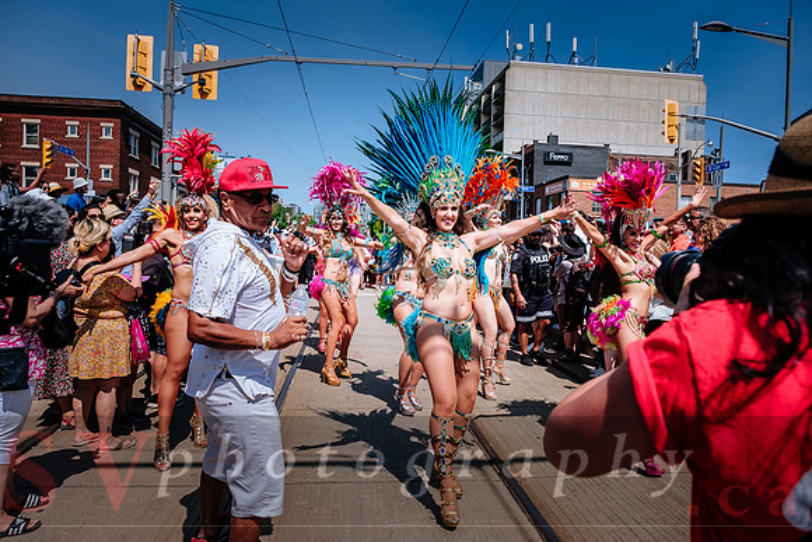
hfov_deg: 73.7
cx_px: 406
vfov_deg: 53.2
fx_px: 541
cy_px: 271
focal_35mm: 24
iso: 200
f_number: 4
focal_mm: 16
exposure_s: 1/1600
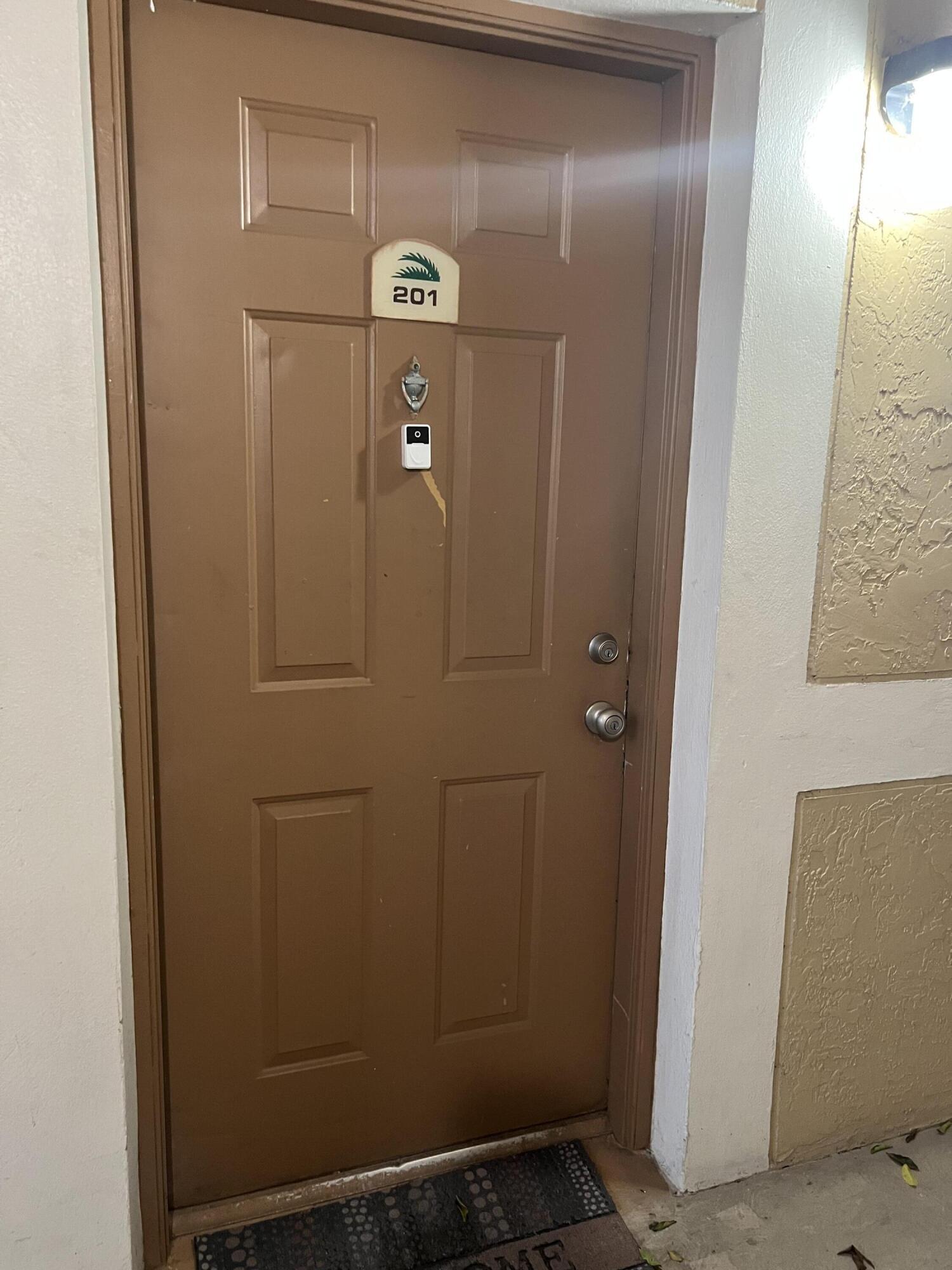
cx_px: 476
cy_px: 635
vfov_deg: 67.3
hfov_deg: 53.1
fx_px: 953
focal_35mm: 26
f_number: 1.5
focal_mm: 5.7
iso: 400
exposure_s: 1/40
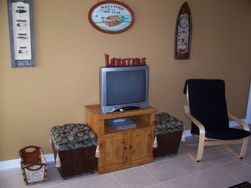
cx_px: 126
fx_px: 247
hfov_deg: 54.0
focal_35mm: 34
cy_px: 94
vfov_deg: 41.8
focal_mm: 5.6
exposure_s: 1/64
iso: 80
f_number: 2.7
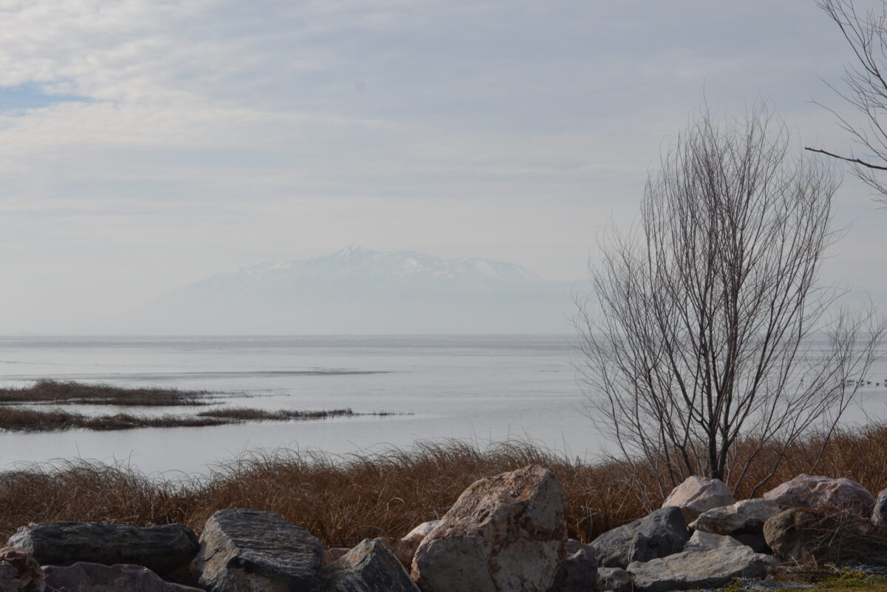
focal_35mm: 82
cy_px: 296
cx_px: 444
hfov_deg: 24.6
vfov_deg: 16.6
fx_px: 2033
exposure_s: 1/320
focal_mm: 55
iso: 100
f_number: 9
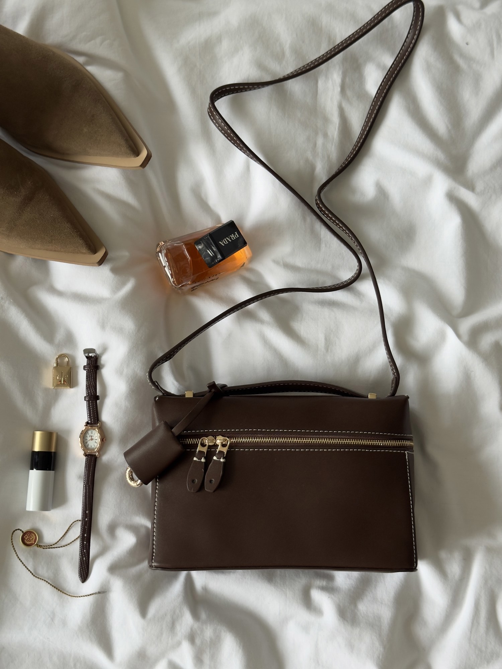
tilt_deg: -83.1
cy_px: 334
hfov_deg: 30.3
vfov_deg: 39.7
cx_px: 251
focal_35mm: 48
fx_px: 928
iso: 100
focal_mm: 6.76
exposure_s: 1/79
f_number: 1.78
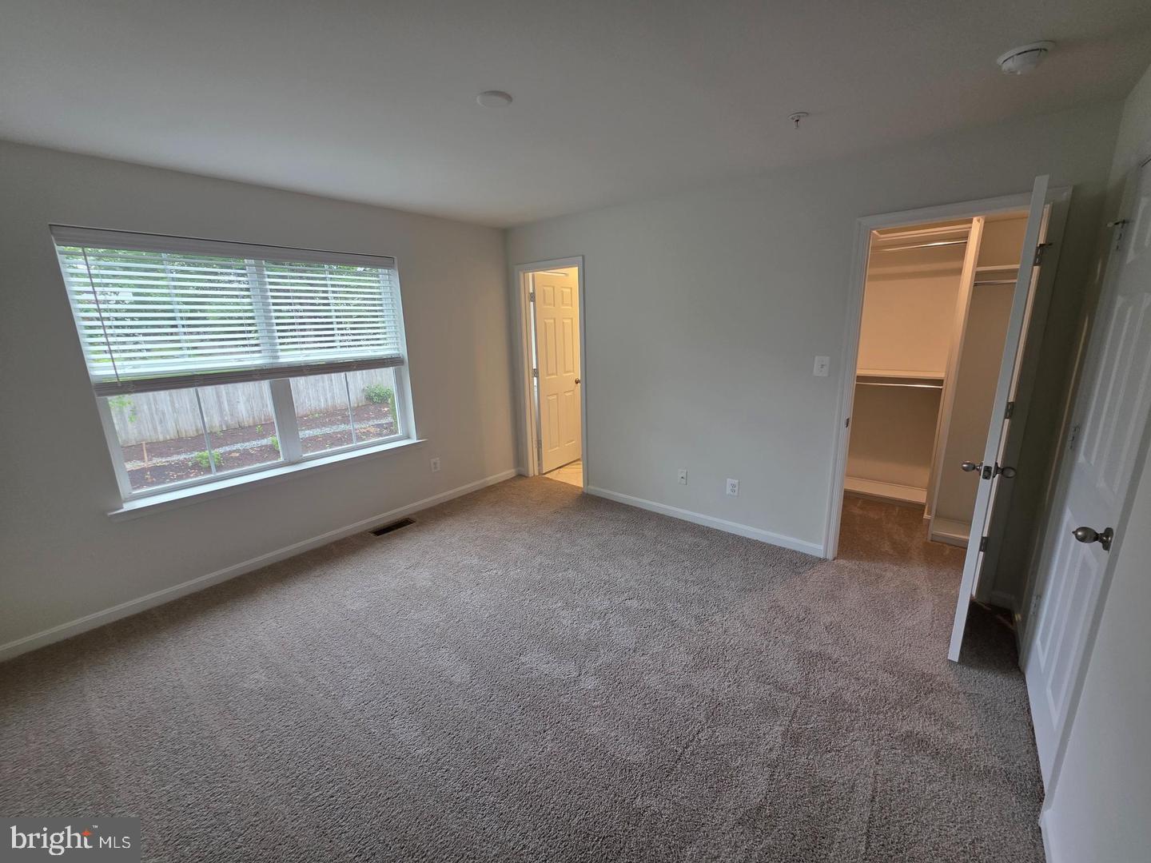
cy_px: 432
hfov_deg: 106.2
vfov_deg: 89.9
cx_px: 576
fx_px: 432
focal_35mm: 13
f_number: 1.9
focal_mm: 2.2
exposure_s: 1/120
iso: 100
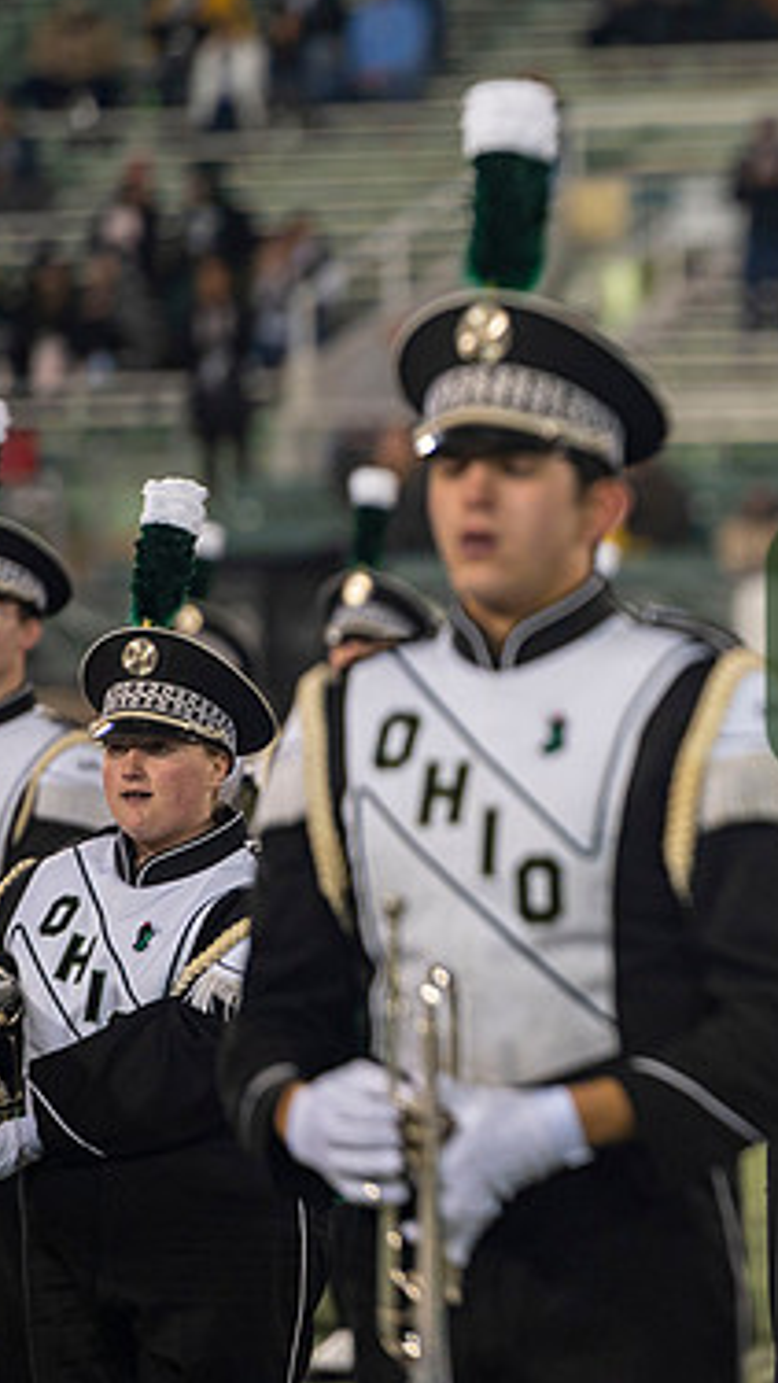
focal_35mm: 324
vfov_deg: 6.7
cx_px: 1043
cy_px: 682
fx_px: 11880
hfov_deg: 3.7
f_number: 2.8
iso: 1000
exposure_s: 1/500
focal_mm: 200
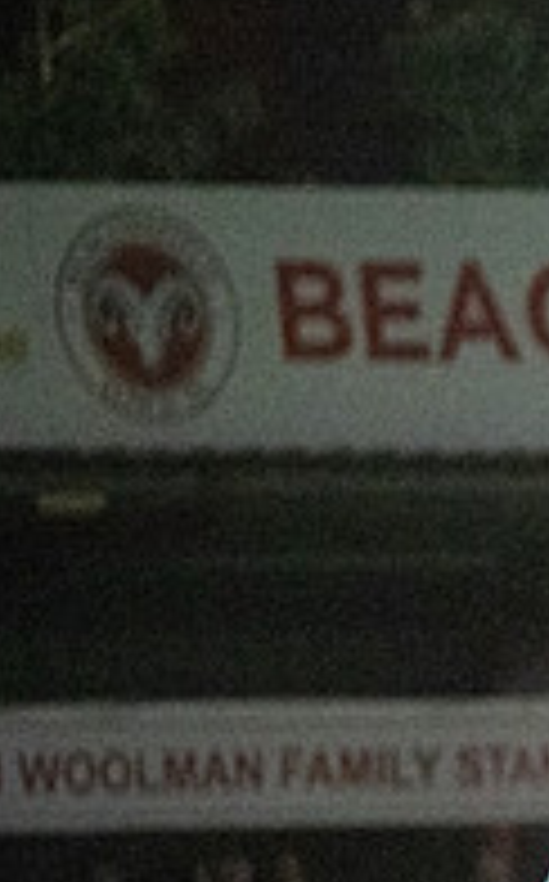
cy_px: 886
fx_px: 15582
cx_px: 1444
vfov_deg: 3.2
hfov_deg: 2.0
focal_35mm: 649
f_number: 2.8
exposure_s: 1/1000
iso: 8000
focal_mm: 160
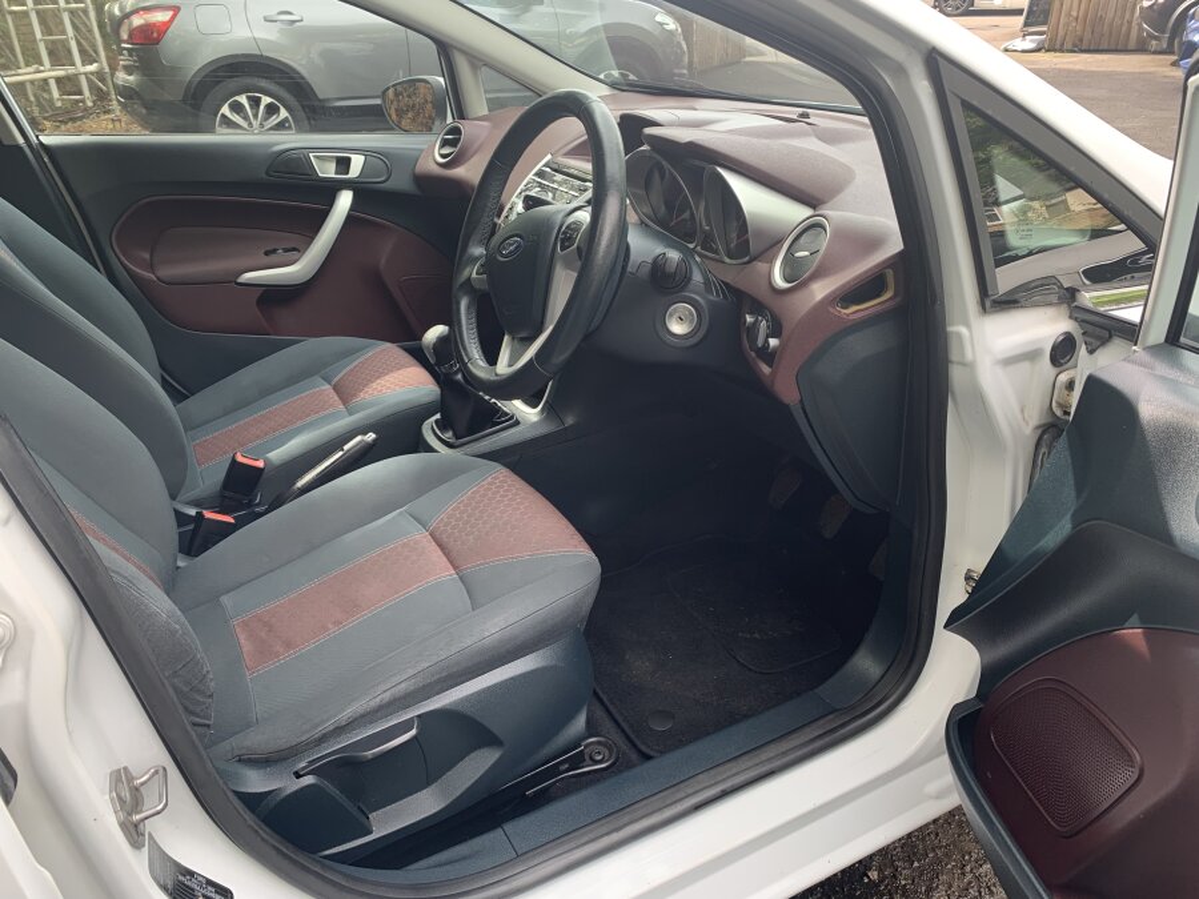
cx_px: 600
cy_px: 450
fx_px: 901
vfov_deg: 53.1
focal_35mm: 26
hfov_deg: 67.3
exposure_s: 1/121
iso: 32
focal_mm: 4.25
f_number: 1.8
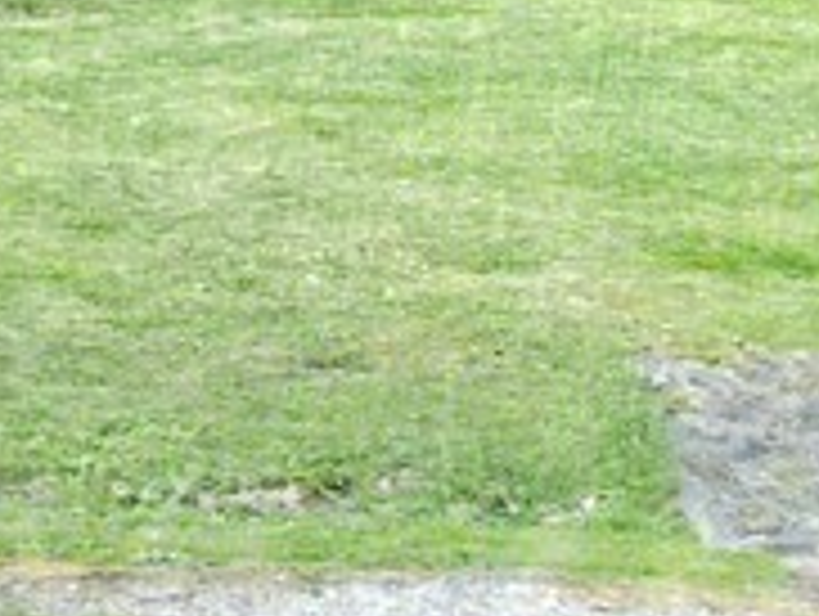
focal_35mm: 73
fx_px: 1729
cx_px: 468
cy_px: 348
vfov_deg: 20.2
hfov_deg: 26.6
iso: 125
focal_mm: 2.2
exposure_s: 1/60.2
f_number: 2.2
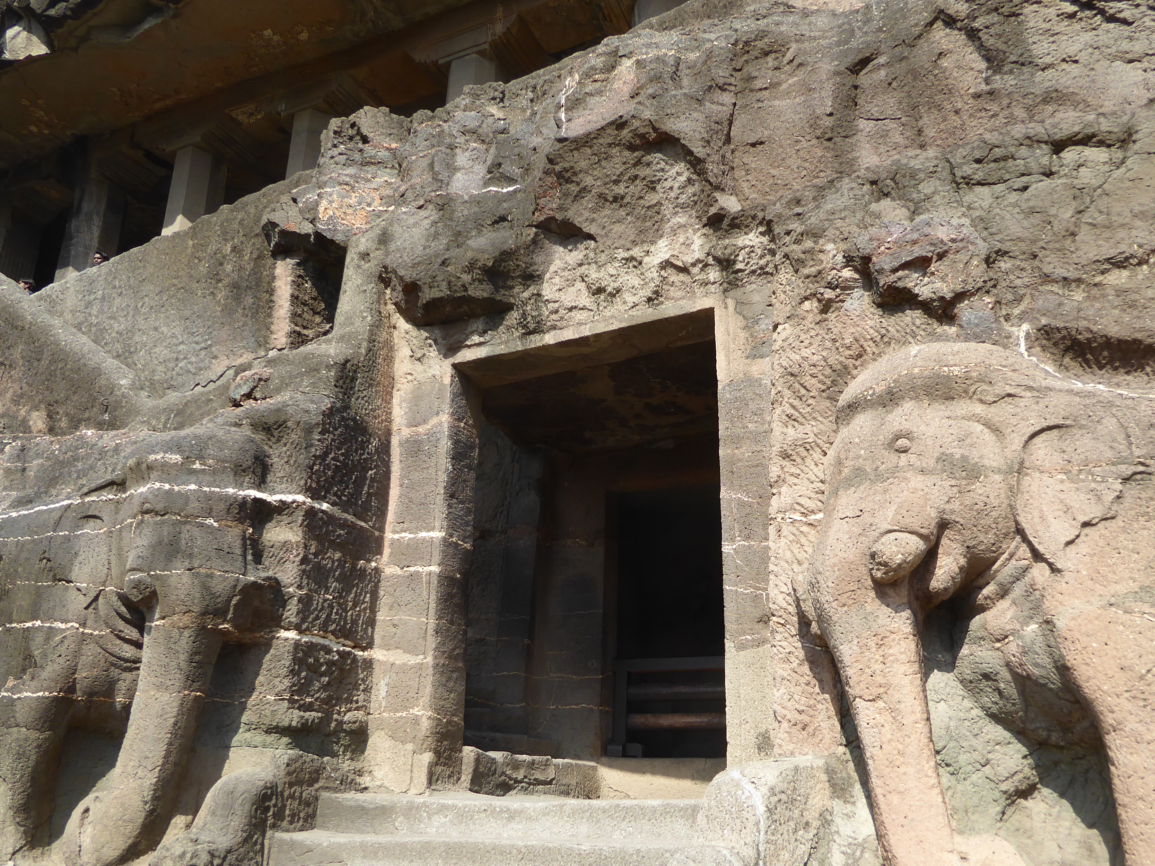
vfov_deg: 46.6
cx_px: 595
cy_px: 510
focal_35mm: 30
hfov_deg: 60.0
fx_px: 1001
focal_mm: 4.3
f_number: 3.3
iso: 80
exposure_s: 1/500
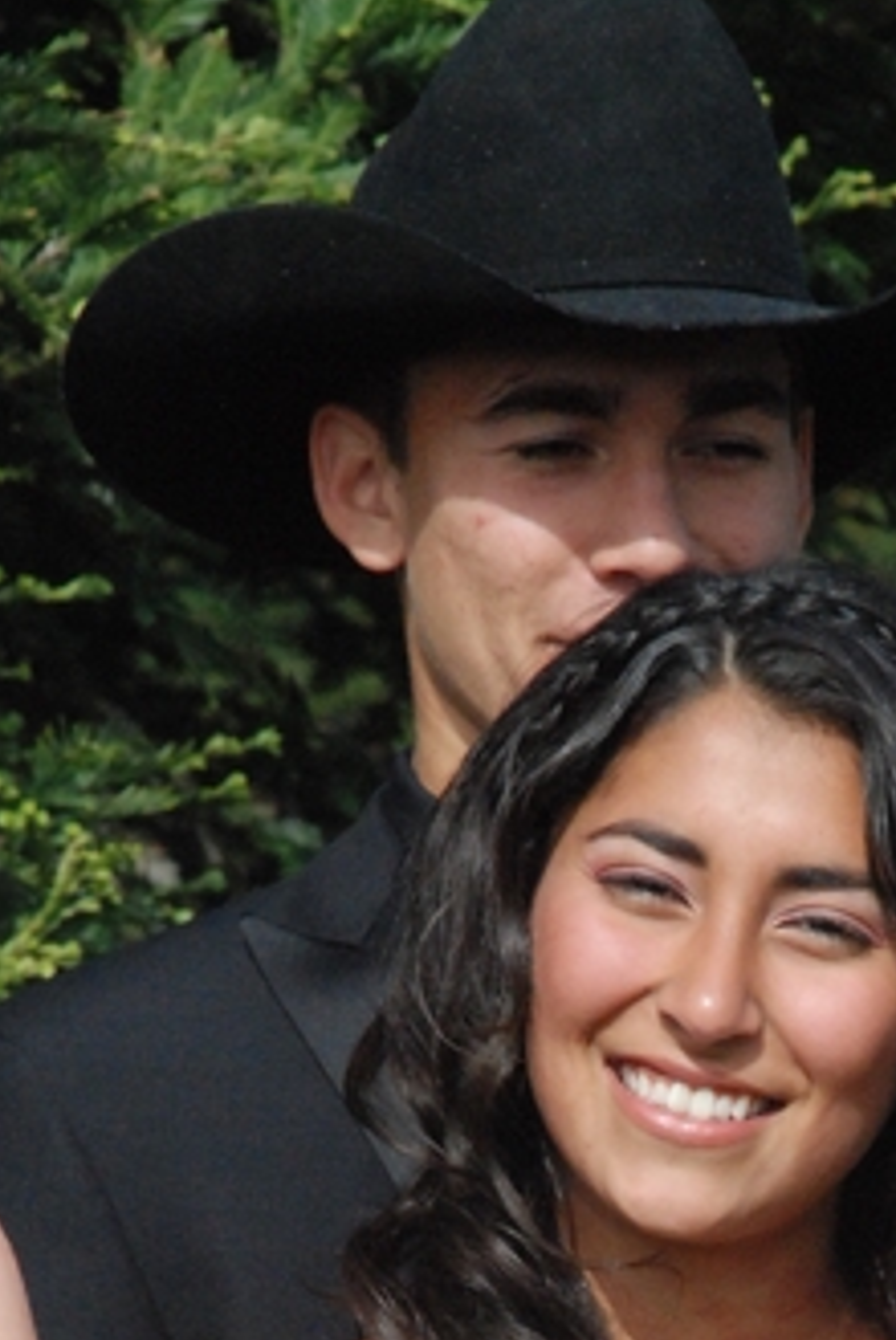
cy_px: 1385
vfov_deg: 4.5
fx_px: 17178
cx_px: 684
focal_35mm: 461
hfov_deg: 3.0
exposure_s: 1/1600
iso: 1600
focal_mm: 135
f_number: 10
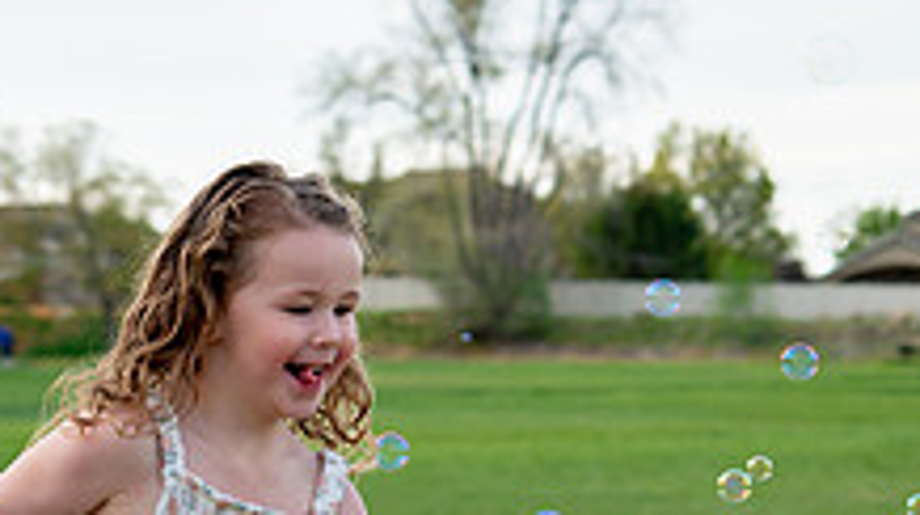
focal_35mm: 204
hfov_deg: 10.6
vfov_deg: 5.9
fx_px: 4970
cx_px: 311
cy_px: 482
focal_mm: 62
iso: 200
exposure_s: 1/400
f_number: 5
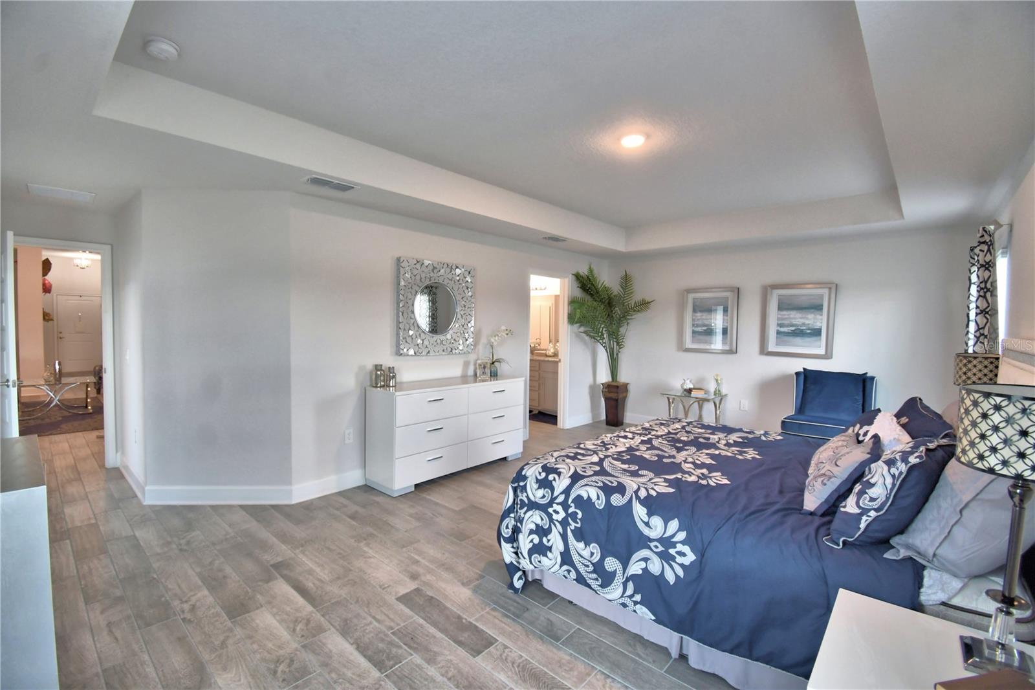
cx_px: 518
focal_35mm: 15
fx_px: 431
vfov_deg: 77.3
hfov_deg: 100.4
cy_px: 345
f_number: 4.5
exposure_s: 1/40
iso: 400
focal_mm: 10
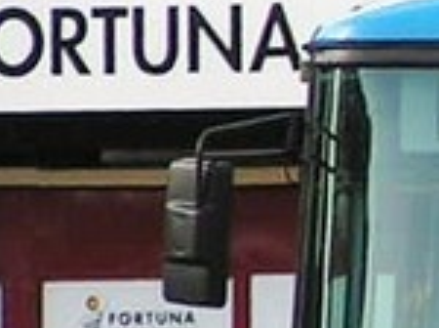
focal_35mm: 1300
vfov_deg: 1.1
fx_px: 16460
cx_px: 1118
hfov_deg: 1.5
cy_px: 233
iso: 50
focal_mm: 33
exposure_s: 1/400
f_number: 3.5
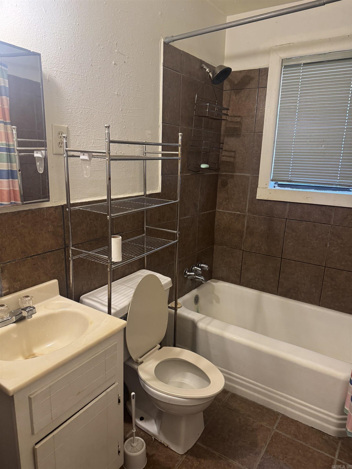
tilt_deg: -12.3
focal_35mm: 24
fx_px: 325
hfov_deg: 56.8
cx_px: 176
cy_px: 234
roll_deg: -0.2
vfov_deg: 71.6
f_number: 1.78
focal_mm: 6.76
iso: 320
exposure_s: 1/60
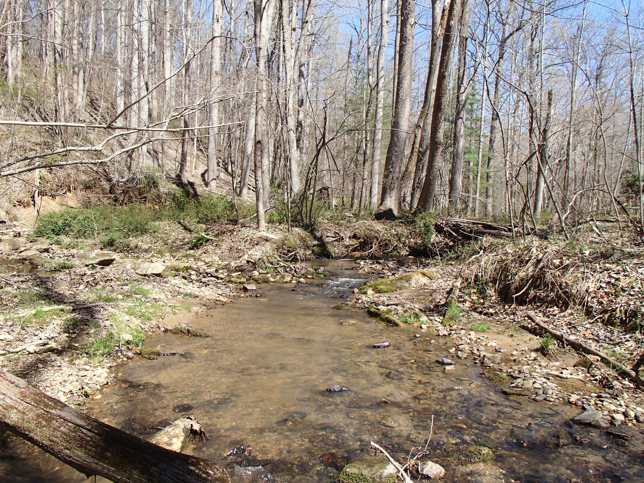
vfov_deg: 49.7
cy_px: 242
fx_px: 521
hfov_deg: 63.4
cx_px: 322
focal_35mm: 28
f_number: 3.9
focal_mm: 5
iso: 100
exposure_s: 1/400
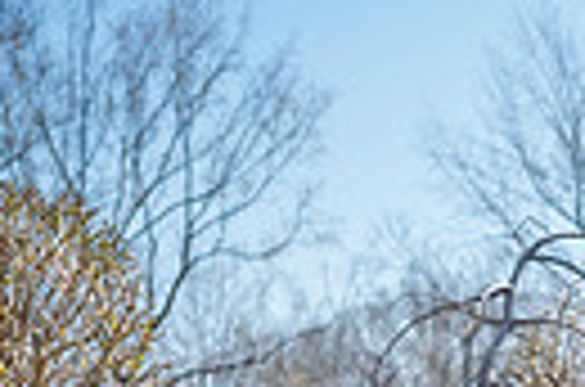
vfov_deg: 7.1
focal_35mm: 188
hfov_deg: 10.0
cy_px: 691
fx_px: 3048
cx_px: 1228
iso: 400
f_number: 6.3
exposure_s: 1/640
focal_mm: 42
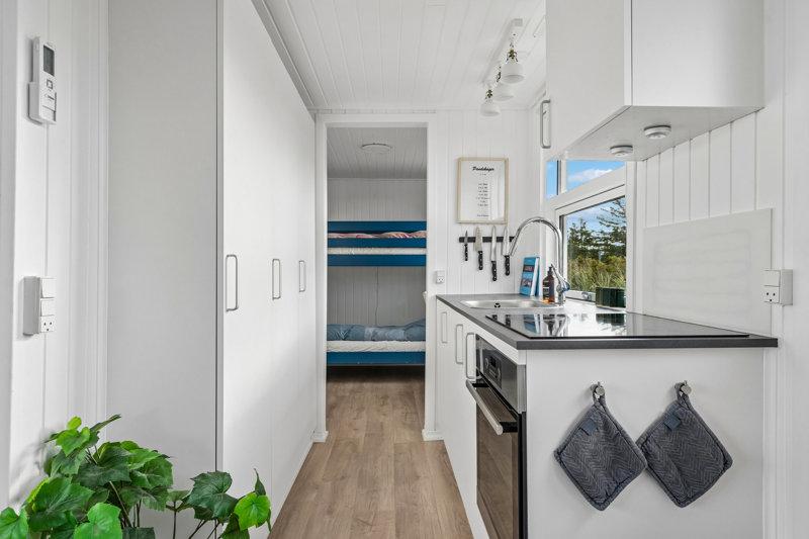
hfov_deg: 78.6
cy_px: 270
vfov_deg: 57.2
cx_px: 404
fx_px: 494
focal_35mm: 22
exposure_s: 1/125
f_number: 6.3
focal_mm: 22
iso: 400
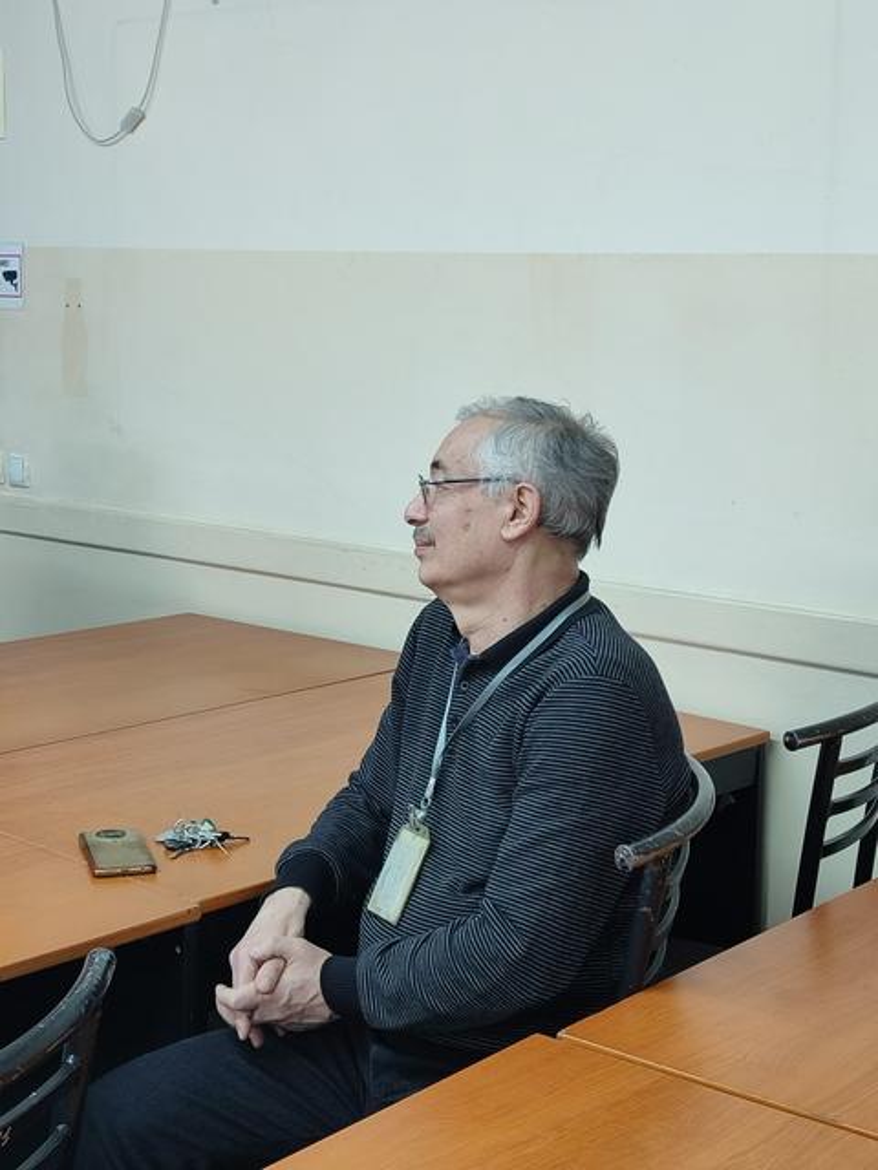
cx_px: 439
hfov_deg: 54.9
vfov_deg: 69.4
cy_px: 585
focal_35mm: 25
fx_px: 845
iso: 347
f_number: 1.89
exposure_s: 1/50
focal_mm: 5.95
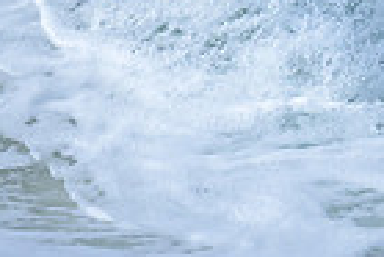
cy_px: -139
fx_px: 48936
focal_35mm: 4583
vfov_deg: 0.3
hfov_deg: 0.4
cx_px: 709
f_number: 6.3
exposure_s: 1/2000
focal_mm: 800
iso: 180
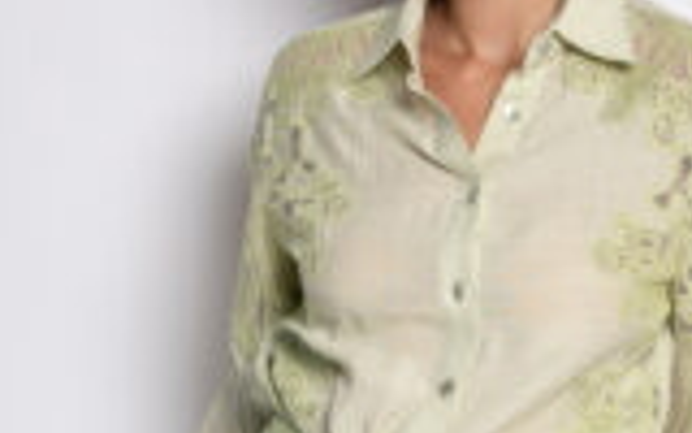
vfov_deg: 8.3
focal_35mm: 153
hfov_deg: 13.6
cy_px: 777
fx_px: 2885
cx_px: 480
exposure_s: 1/125
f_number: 5
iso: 320
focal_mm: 40
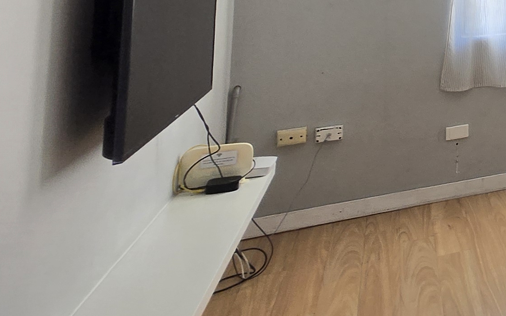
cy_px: -125
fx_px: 676
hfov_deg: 23.1
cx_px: 894
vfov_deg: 22.7
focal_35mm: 49
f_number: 2.2
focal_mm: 1.7
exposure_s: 1/50
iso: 32
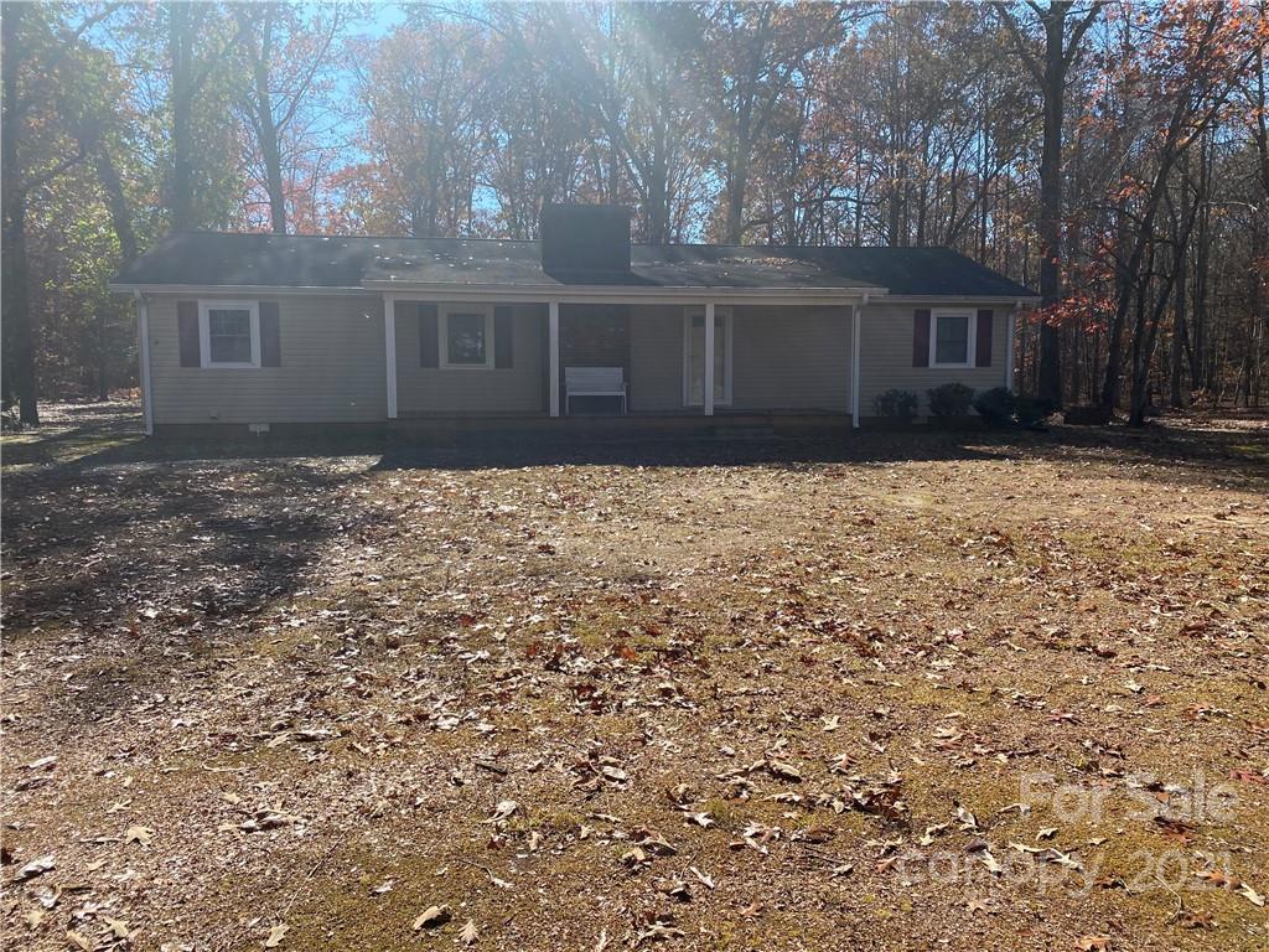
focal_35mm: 26
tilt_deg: -7.3
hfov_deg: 67.3
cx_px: 634
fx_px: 953
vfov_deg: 53.1
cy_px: 476
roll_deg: +0.6
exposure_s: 1/1996
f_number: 1.8
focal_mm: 4.25
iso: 32
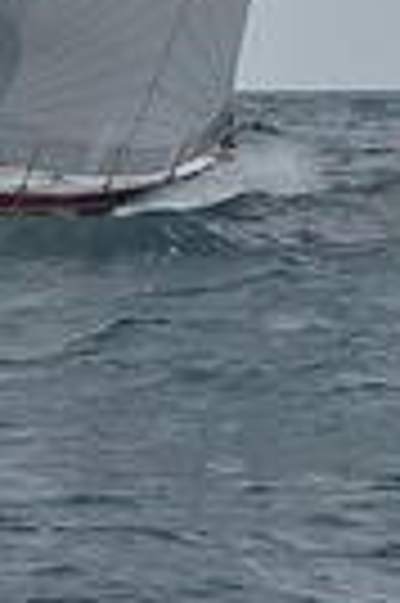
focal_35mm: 304
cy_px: -490
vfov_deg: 6.6
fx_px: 5079
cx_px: 106
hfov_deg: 4.5
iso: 250
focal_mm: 70
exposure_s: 1/800
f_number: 10
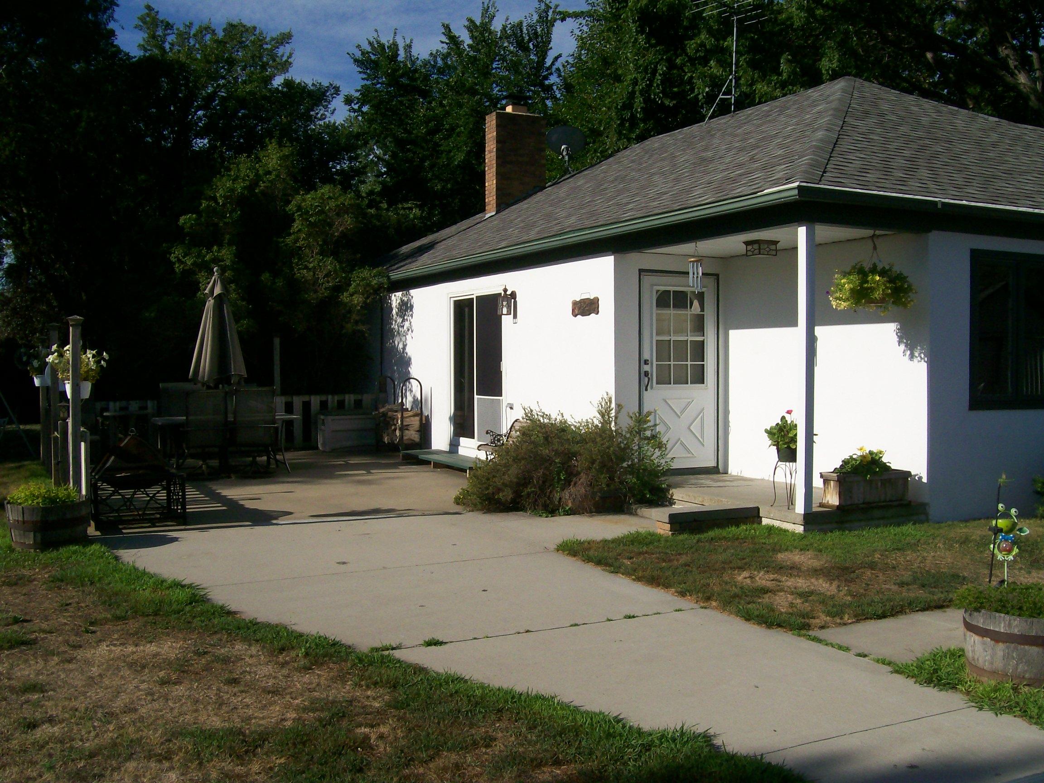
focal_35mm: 36
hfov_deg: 51.4
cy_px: 392
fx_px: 1086
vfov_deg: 39.7
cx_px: 522
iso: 80
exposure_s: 1/1018
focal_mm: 6
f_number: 4.8
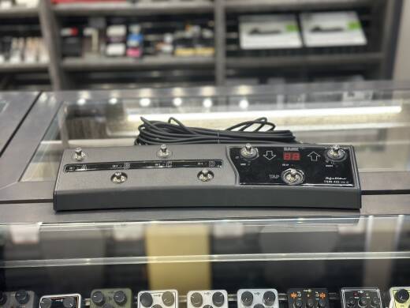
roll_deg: +1.6
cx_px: 205
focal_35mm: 48
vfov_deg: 30.3
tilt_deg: -28.5
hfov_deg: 39.7
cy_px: 154
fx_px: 569
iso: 100
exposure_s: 1/120
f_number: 1.78
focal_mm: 6.86
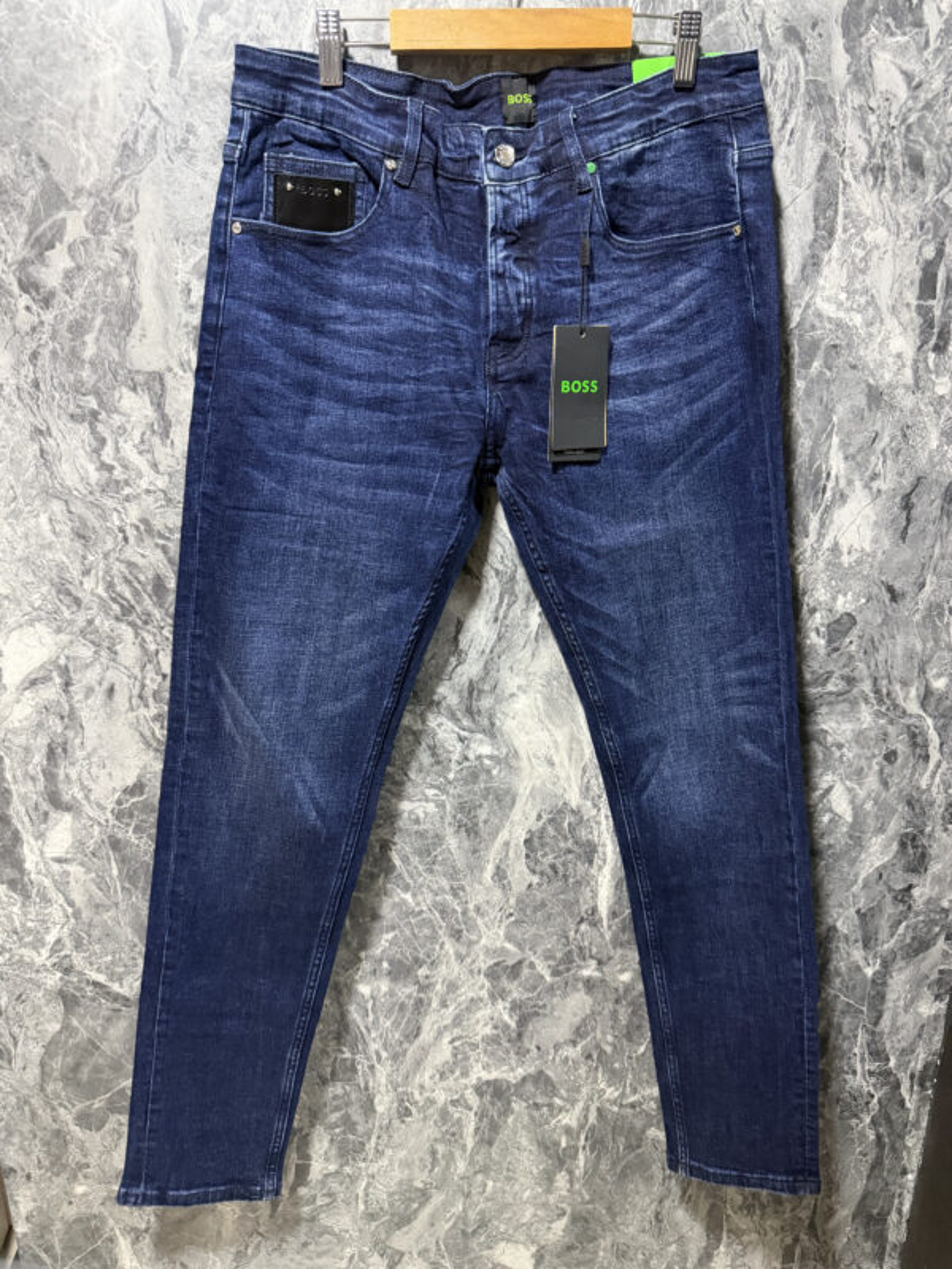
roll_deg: -1.3
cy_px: 634
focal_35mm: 24
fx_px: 880
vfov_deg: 71.6
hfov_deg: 56.8
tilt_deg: -17.2
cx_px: 476
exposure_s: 1/40
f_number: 1.78
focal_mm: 6.76
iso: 800
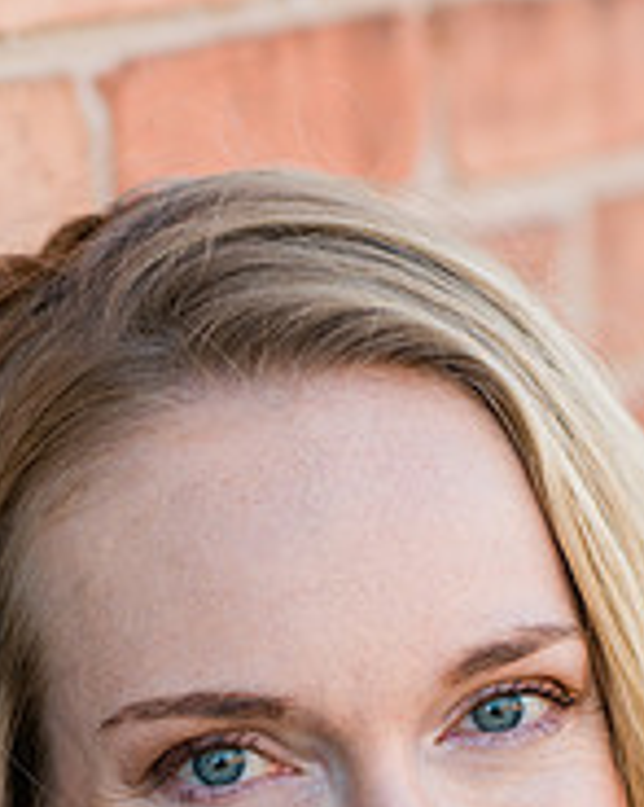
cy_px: 965
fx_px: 4650
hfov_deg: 7.9
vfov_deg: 9.8
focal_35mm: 195
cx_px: 250
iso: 200
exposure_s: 1/250
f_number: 3.2
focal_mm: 85
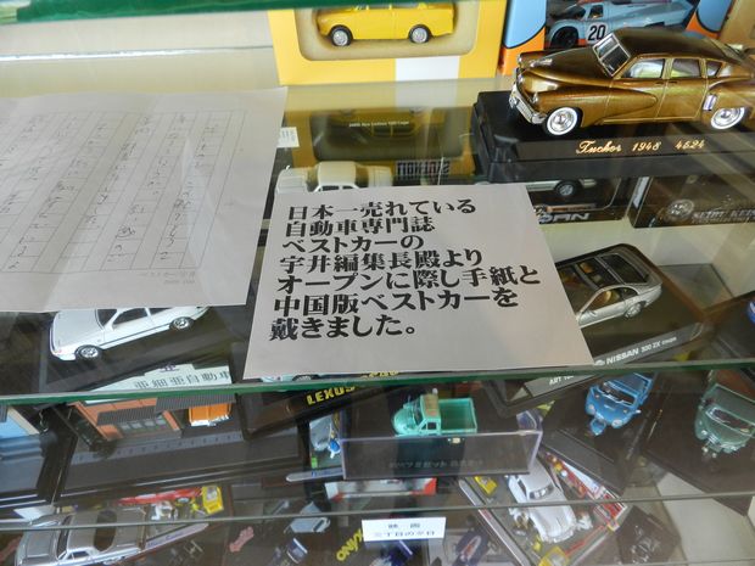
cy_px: 283
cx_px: 378
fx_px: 502
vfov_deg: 58.9
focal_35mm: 23
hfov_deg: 73.9
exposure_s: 1/30
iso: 160
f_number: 3.4
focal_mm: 4
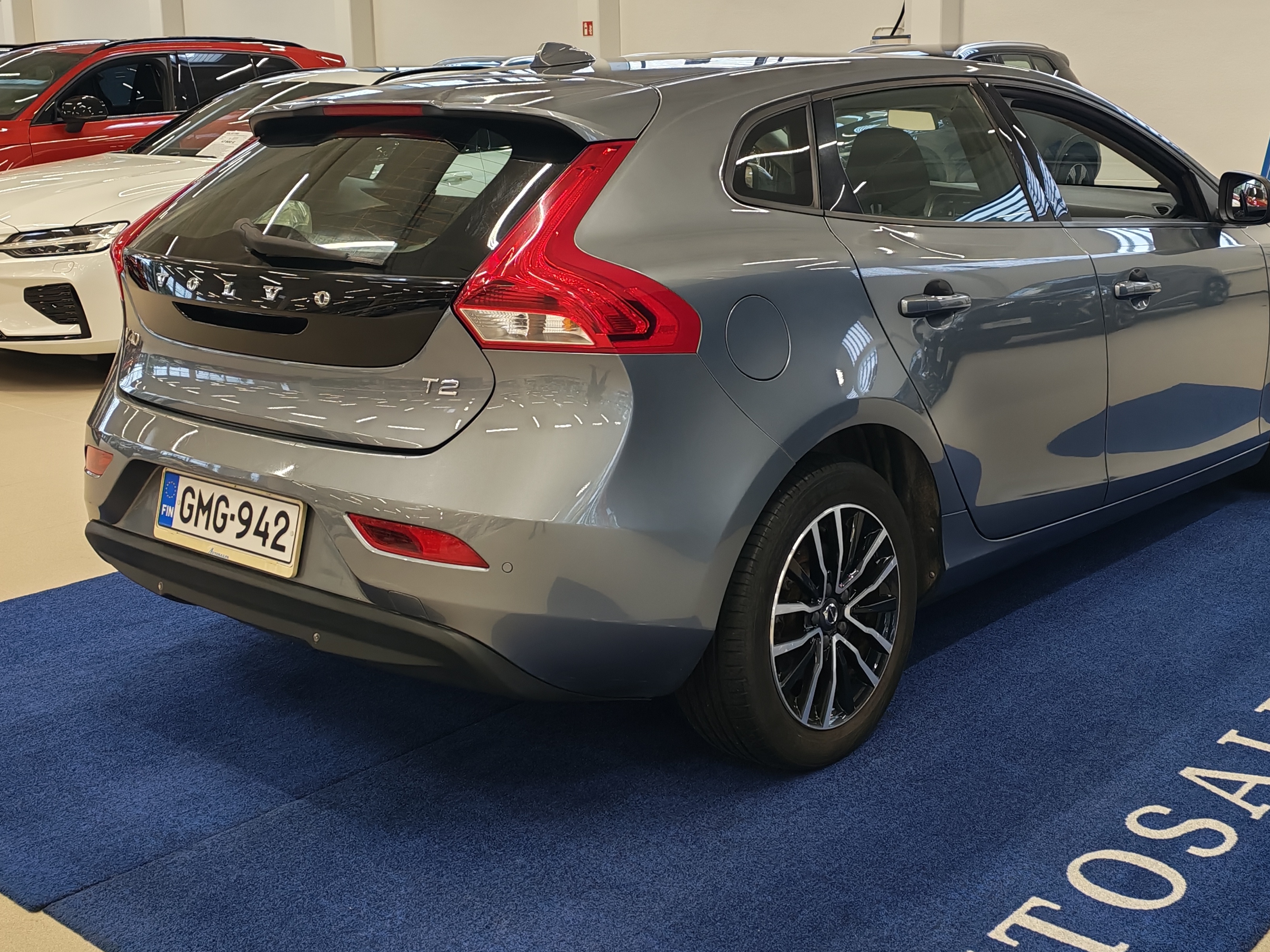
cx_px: 705
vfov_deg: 33.5
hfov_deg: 43.8
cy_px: 389
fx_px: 1578
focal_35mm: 43
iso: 129
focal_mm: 6.12
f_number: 1.9
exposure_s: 1/100
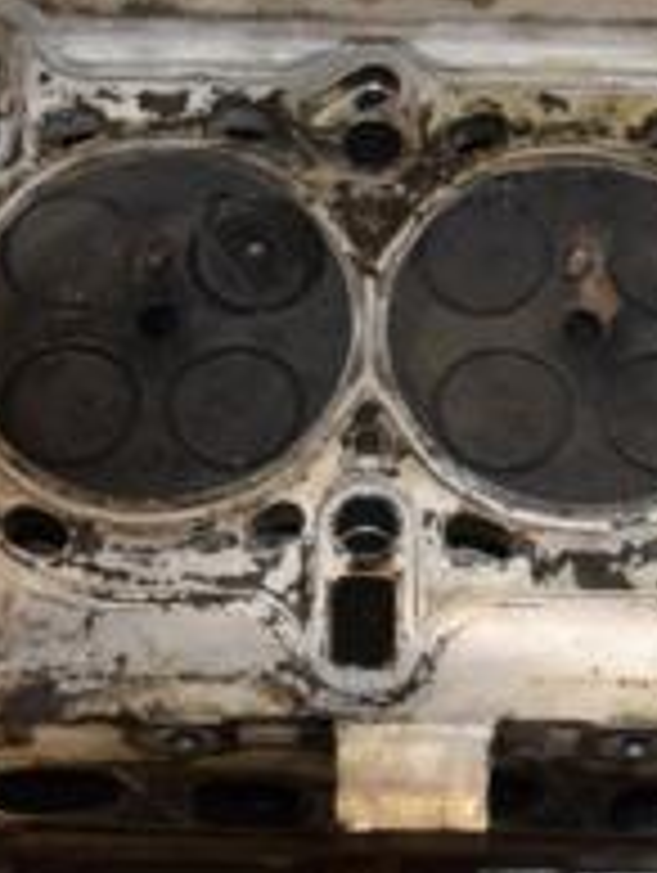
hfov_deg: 15.1
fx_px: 2475
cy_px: 436
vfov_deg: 20.0
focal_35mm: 98
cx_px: 382
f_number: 9
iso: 1600
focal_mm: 22
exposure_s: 1/200
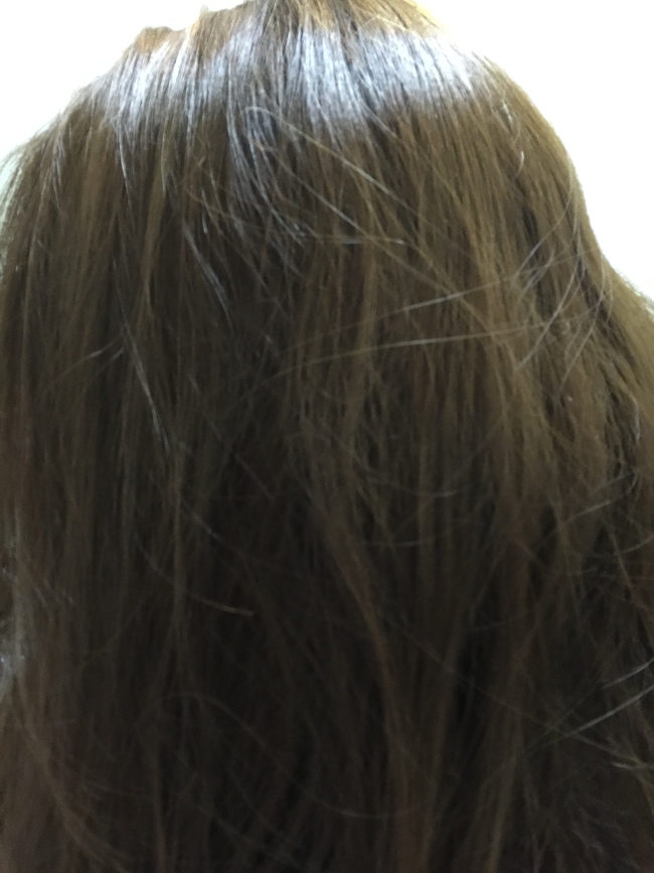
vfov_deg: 61.7
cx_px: 327
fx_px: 731
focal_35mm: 29
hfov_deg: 48.2
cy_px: 436
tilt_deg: -10.6
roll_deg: -2.5
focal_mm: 4.15
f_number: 2.2
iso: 100
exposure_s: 1/4
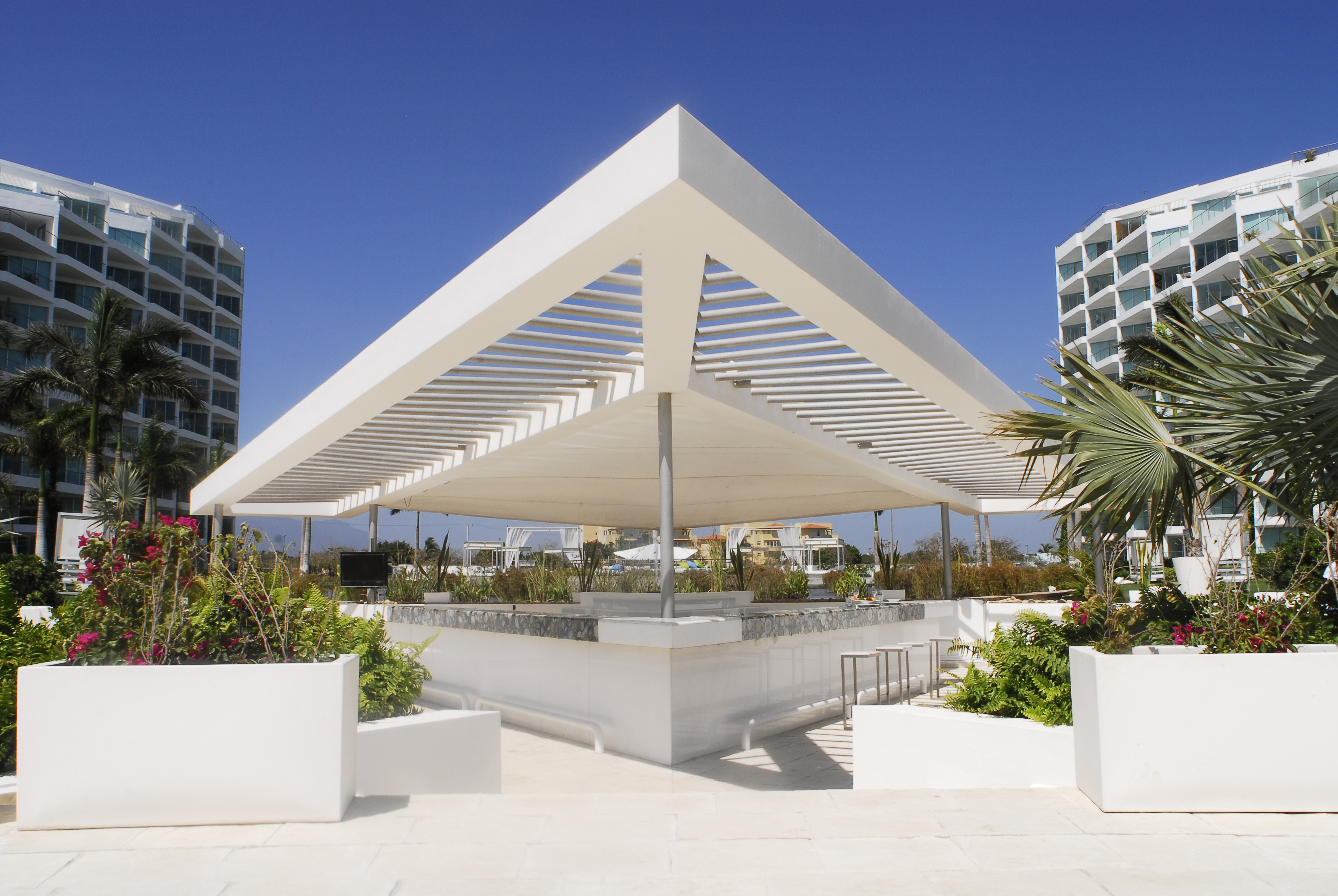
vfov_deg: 43.7
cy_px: 448
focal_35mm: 30
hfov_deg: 61.9
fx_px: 1116
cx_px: 669
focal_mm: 20
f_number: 16
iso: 160
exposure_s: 1/125
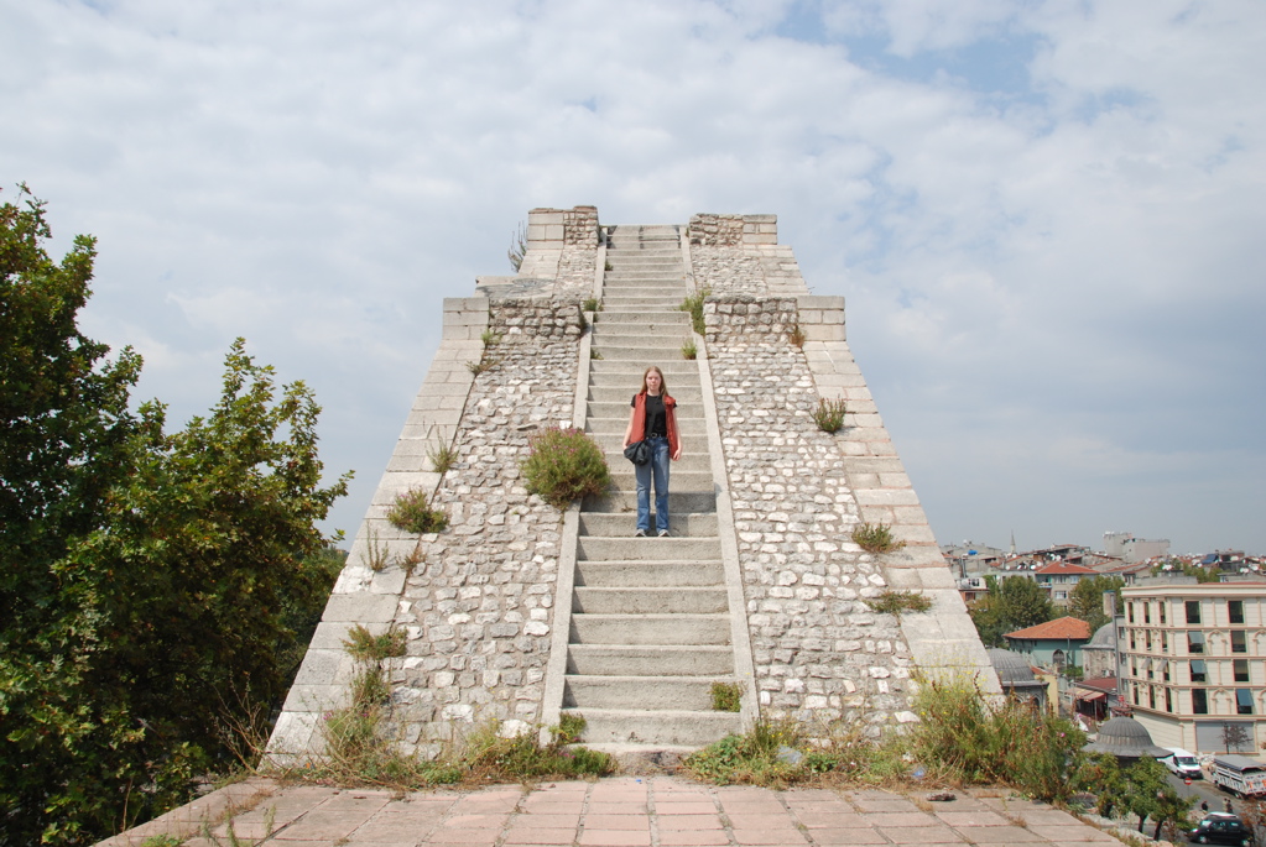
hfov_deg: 67.3
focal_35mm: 27
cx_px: 633
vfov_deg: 48.1
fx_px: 951
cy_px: 424
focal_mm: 18
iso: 200
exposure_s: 1/400
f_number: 10
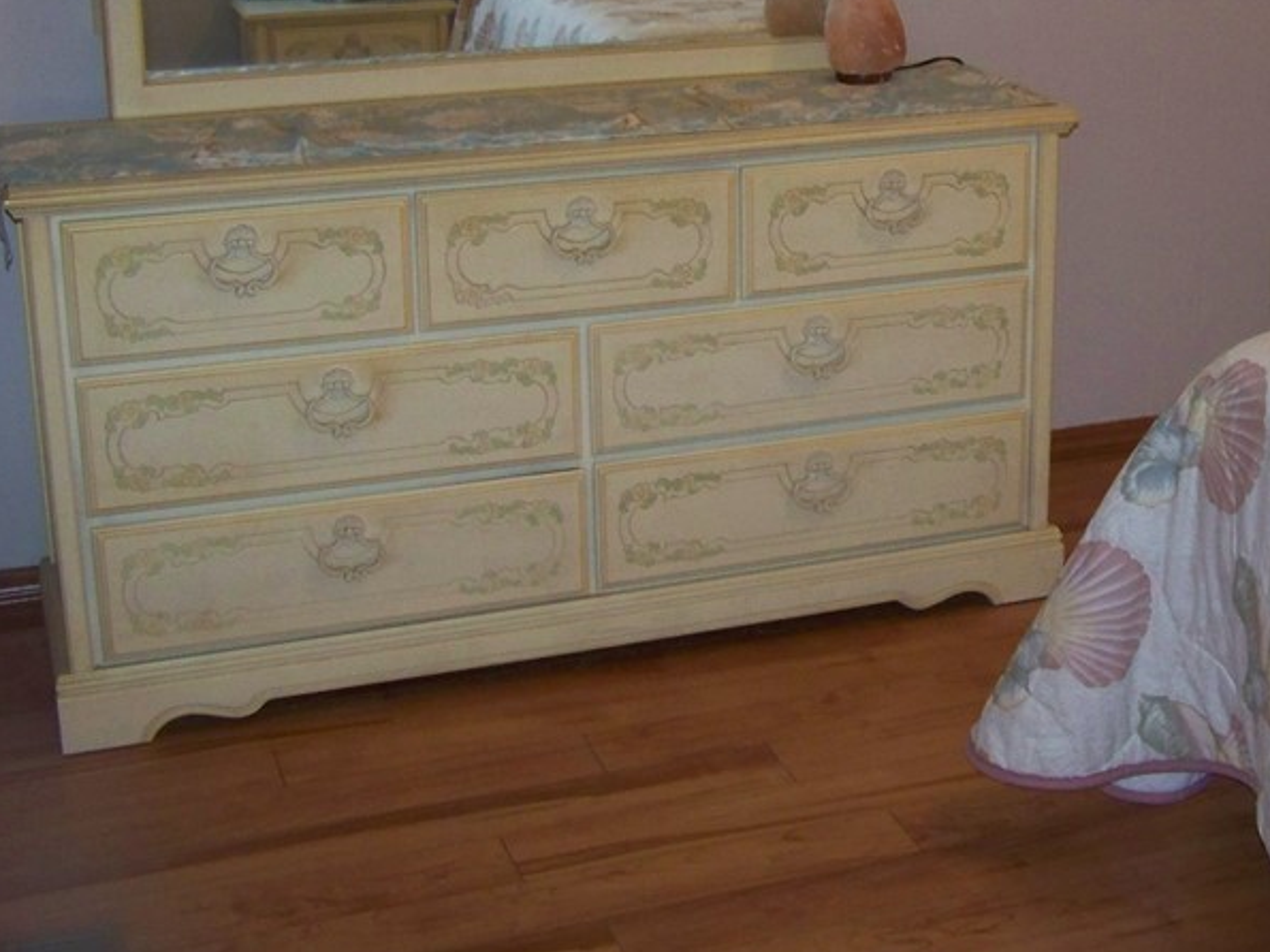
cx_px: 1001
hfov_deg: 30.5
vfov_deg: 23.5
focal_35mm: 62
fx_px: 2274
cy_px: 292
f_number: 2.8
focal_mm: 5.85
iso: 200
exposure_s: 1/30
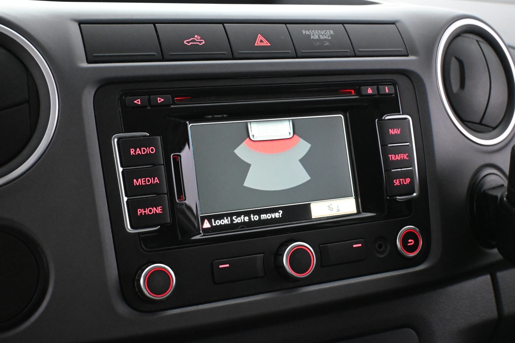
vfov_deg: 27.3
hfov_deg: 40.0
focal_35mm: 50
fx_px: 708
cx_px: 258
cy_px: 172
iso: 8000
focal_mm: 33
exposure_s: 1/60
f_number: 5
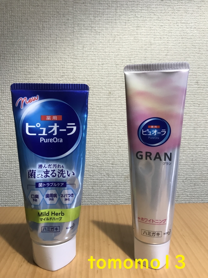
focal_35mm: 28
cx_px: 104
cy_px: 139
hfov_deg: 49.7
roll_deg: -0.6
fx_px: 224
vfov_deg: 63.4
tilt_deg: -6.5
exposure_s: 1/25
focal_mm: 3.99
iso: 40
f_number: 1.8
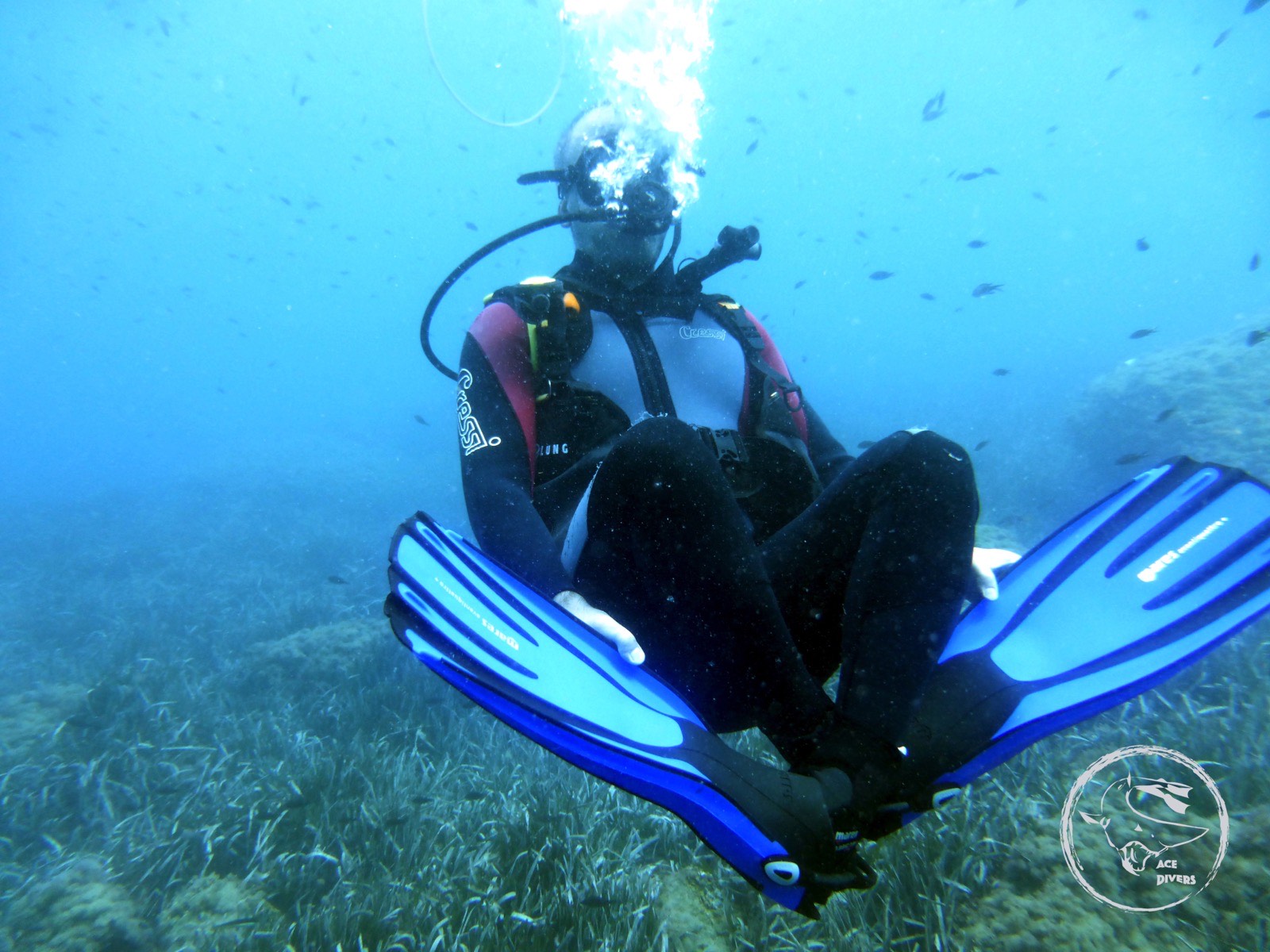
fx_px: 881
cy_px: 476
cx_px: 635
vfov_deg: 56.8
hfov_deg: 71.6
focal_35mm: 24
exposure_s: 1/100
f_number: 3.3
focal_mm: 4.3
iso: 160
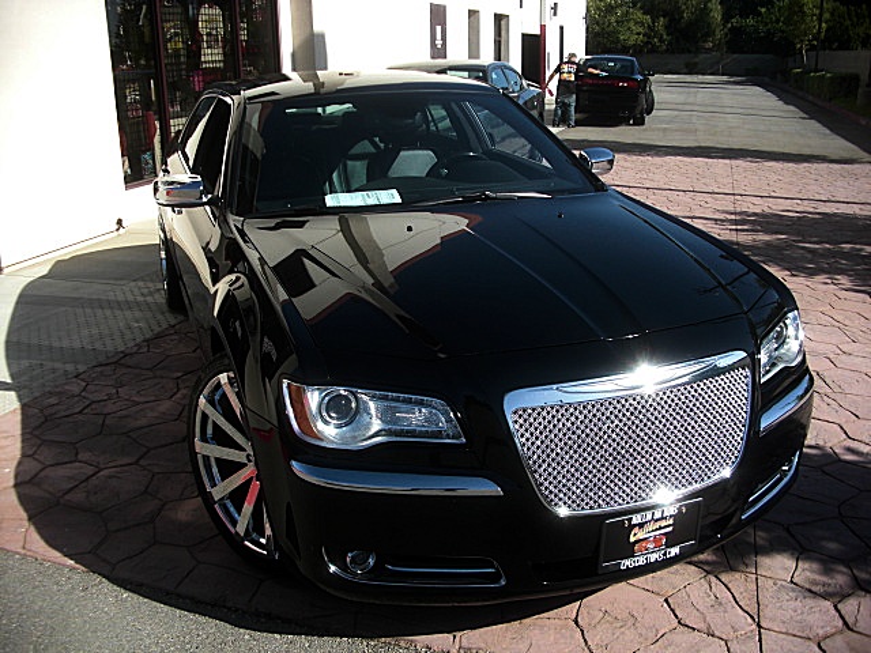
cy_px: 326
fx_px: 906
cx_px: 436
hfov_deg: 51.4
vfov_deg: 39.7
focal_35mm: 36
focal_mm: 6.3
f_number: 2.8
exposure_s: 1/500
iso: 50
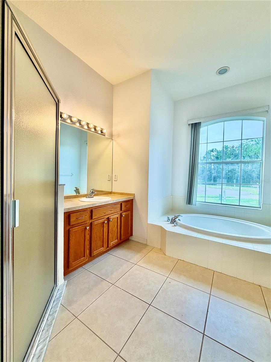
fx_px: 146
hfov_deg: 85.7
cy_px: 181
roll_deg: -1.0
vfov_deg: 102.1
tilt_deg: -0.6
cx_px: 136
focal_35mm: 14
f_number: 2.2
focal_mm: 2.22
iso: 80
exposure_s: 1/120
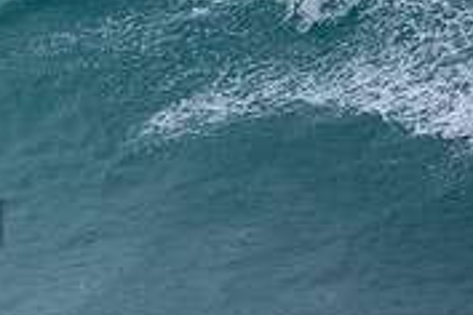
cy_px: 186
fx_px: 32267
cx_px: -278
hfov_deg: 0.8
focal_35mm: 2456
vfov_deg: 0.6
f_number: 5.6
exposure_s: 1/1250
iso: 320
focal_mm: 500
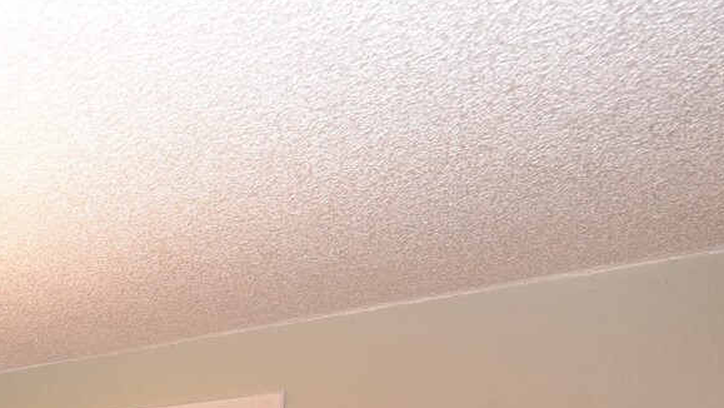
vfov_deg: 21.2
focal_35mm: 46
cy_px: 641
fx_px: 883
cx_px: -233
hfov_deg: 32.5
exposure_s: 1/60
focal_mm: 15
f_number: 4
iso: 800
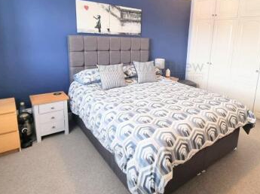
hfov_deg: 75.9
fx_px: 165
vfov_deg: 60.0
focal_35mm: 22
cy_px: 70
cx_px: 150
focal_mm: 2.2
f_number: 2.2
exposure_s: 1/50
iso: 200
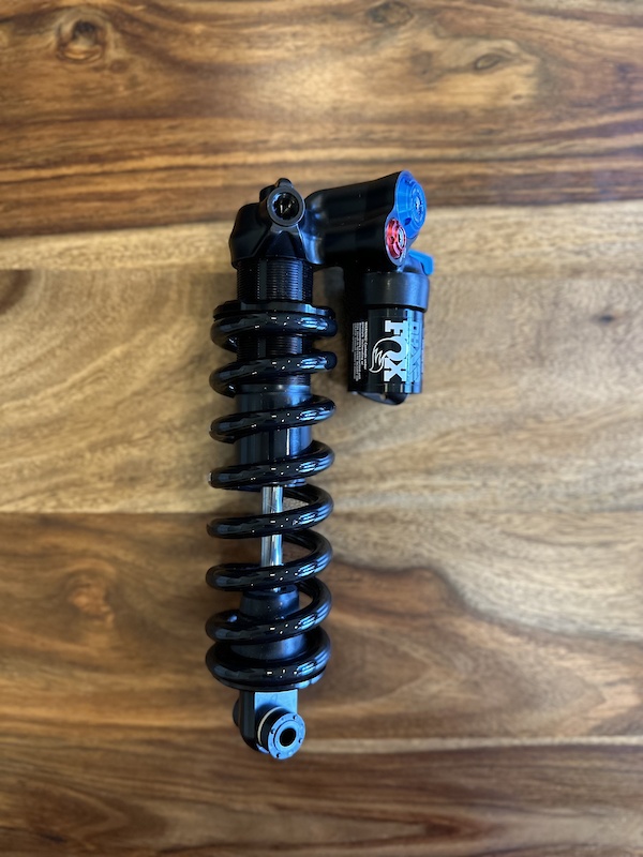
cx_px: 322
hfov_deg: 56.8
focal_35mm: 24
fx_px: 594
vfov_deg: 71.6
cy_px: 428
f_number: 1.78
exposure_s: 1/60
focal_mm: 6.86
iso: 500
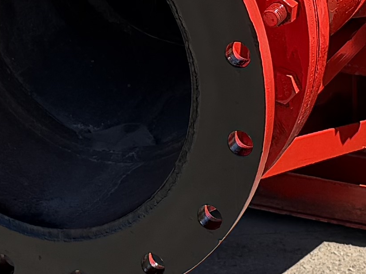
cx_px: 210
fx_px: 1755
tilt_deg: -14.7
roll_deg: +0.7
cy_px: -139
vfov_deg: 8.7
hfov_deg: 11.9
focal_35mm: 166
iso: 80
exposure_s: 1/2000
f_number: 1.78
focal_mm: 6.76
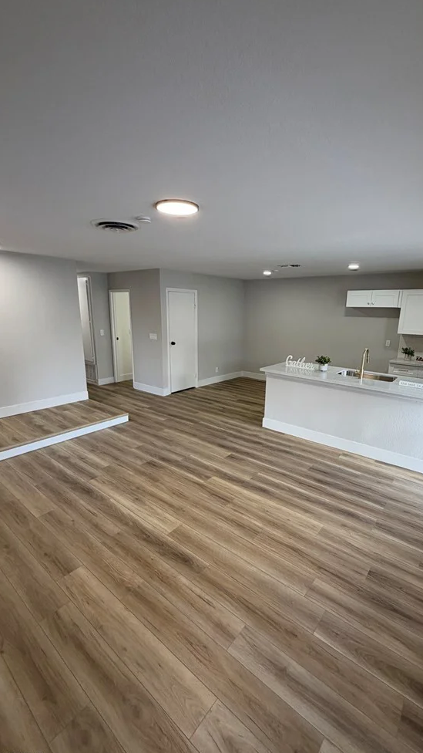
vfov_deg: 99.4
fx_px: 319
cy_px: 385
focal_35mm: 16
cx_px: 231
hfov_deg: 66.9
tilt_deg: -12.5
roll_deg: -2.0
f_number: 2.2
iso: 200
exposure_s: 1/120
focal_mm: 2.22
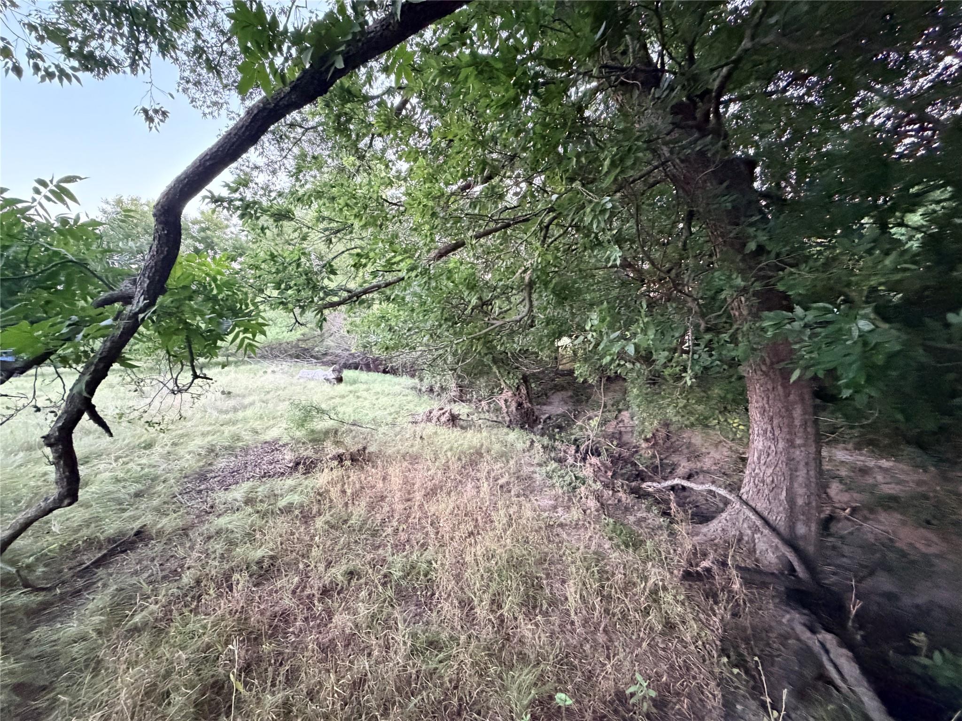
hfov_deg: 102.1
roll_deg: +1.8
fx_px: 389
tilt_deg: -2.9
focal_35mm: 14
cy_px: 360
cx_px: 481
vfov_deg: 85.7
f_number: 2.2
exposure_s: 1/58
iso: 1250
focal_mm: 2.22
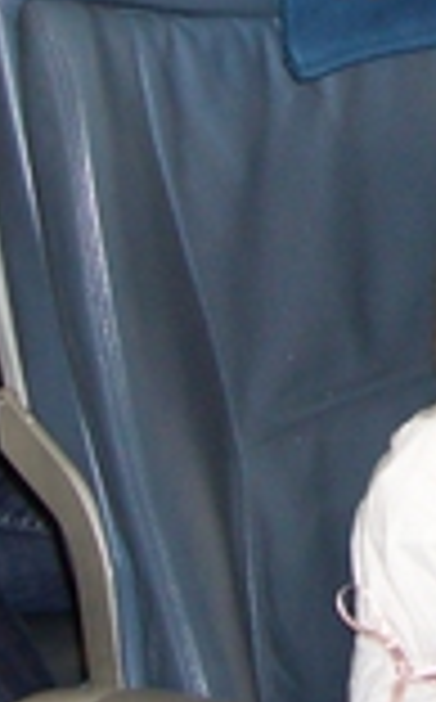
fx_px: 2500
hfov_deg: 9.9
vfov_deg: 15.5
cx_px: 463
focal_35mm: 131
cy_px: -88
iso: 200
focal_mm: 5.8
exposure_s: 1/60
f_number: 2.6
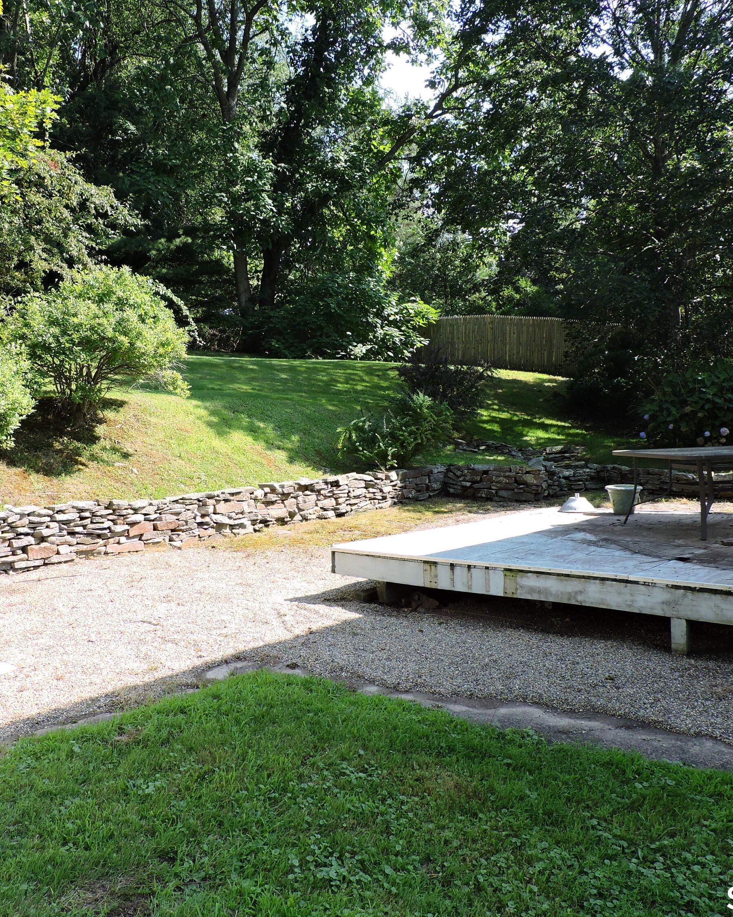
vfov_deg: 55.7
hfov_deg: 45.5
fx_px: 868
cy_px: 450
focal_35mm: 32
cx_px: 287
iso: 100
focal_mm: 4.3
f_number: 3
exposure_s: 1/320
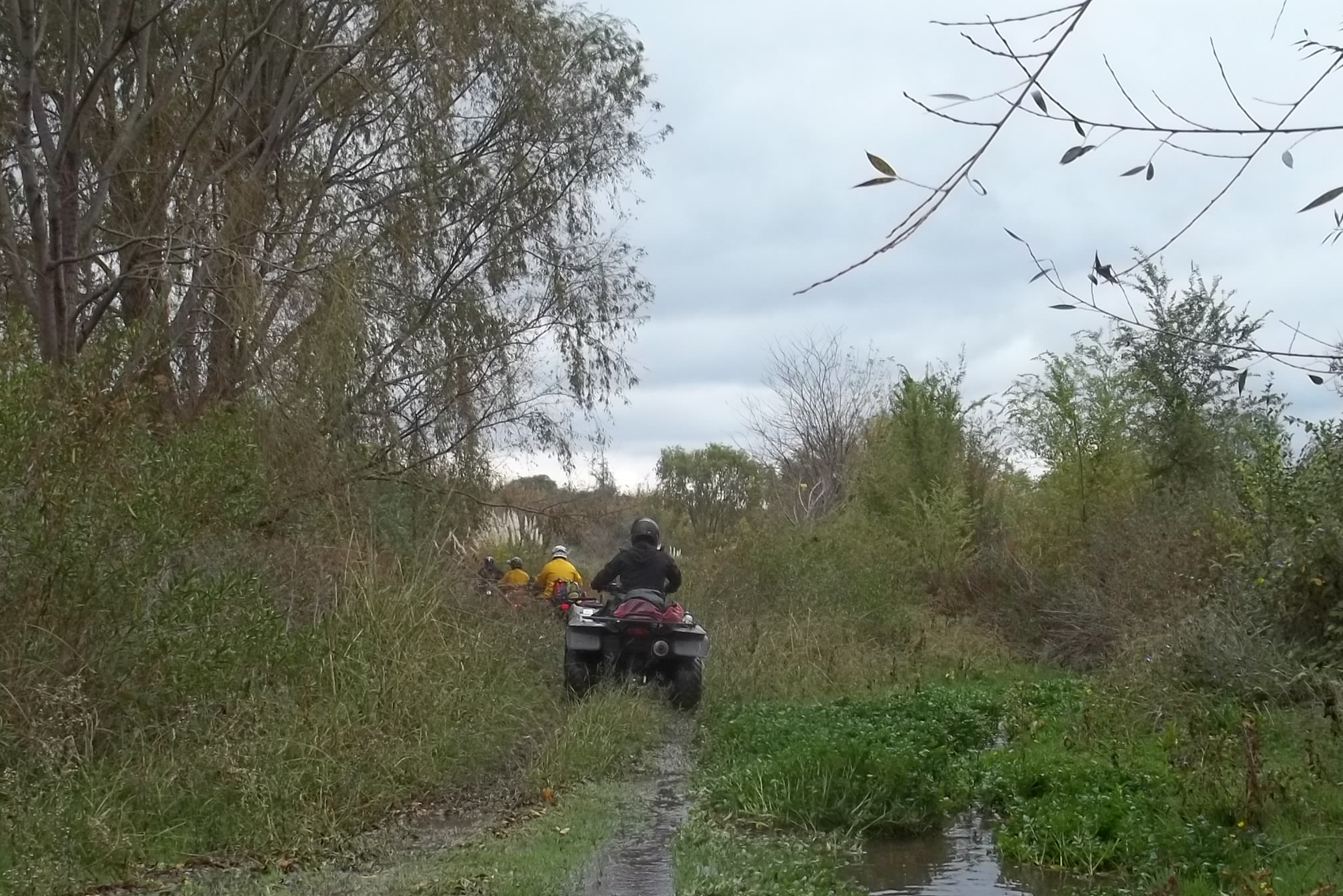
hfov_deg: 40.3
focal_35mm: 49
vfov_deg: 27.3
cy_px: 628
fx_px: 1828
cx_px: 667
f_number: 3.3
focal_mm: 5.9
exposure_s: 1/250
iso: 64
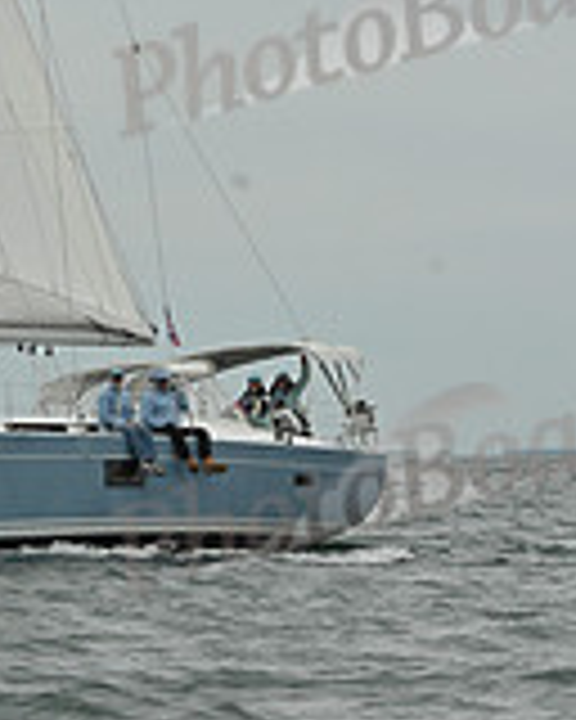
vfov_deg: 5.8
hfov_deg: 4.6
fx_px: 7117
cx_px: -119
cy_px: -148
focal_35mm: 334
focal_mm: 98
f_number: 13
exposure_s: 1/1000
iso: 320
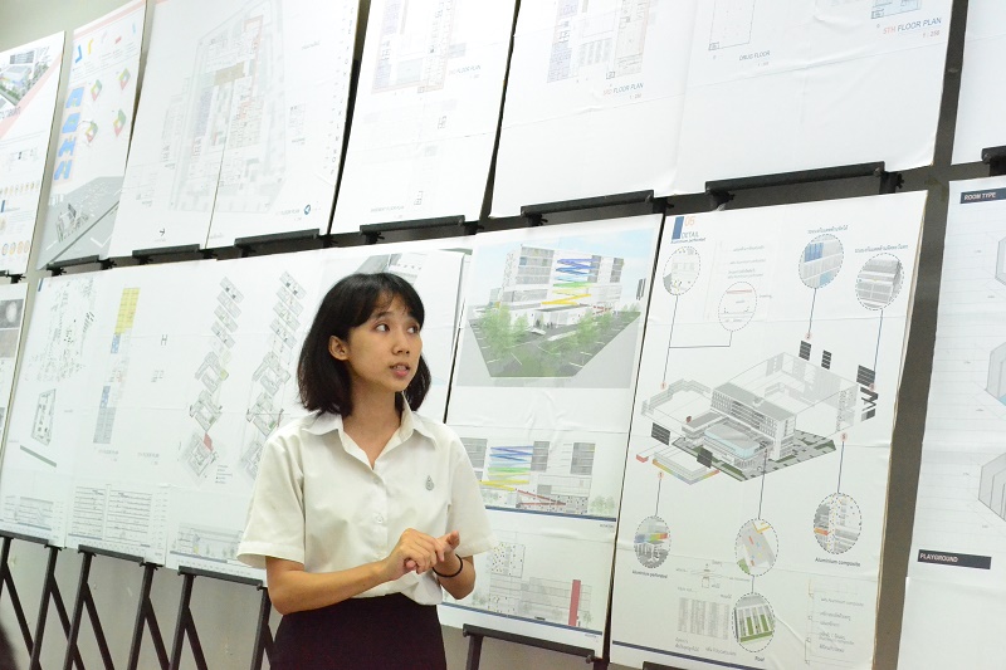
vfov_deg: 23.8
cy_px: 335
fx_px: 1592
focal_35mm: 57
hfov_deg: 35.1
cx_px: 503
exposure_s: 1/250
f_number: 8
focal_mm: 38
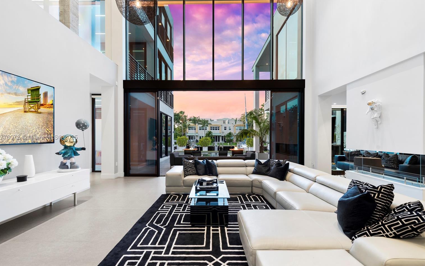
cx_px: 211
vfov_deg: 74.8
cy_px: 138
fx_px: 174
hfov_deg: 101.5
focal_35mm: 15
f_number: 8
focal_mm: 14
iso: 320
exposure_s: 1/13
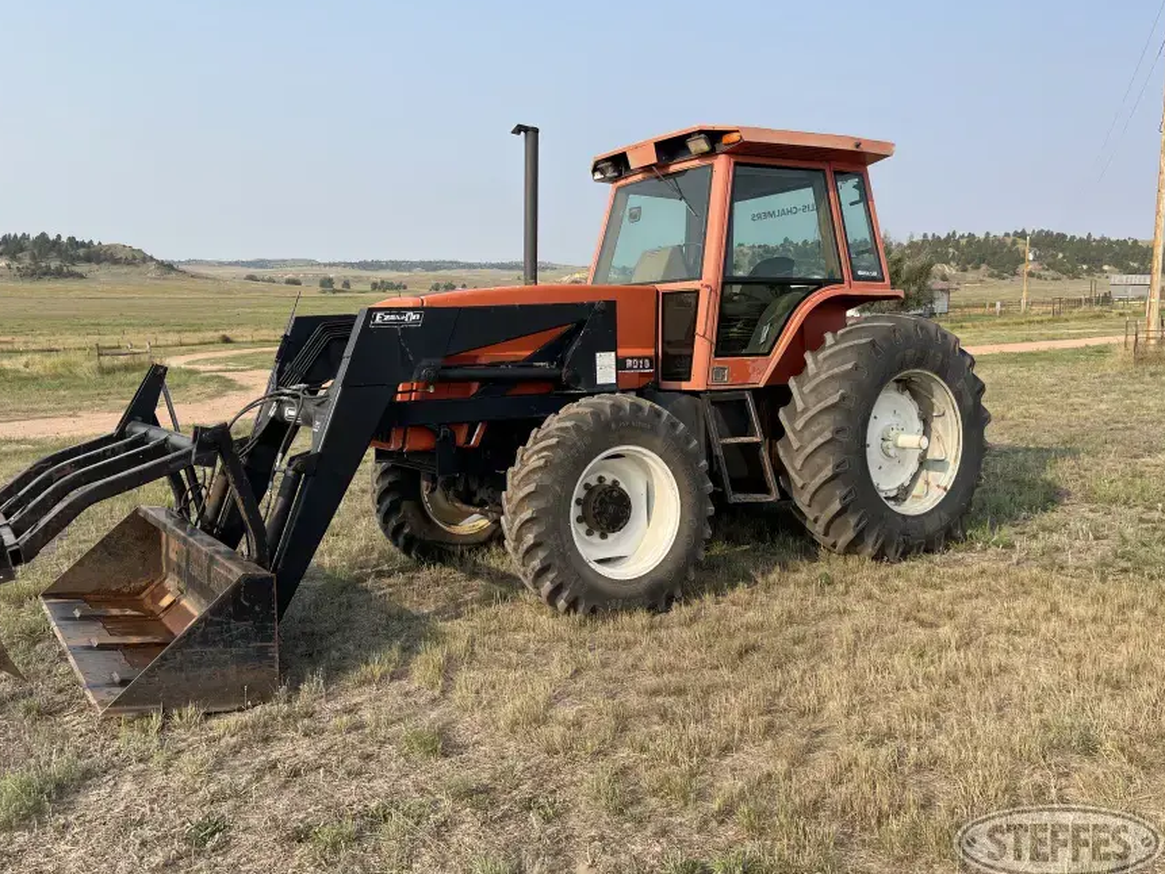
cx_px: 544
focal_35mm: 29
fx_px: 976
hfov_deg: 61.6
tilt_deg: -7.9
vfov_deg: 48.2
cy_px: 410
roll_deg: -0.7
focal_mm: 5.1
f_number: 1.6
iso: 32
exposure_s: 1/2247
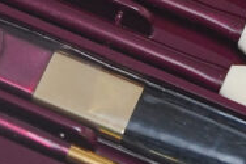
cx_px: 99
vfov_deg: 7.0
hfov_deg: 10.6
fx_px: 1324
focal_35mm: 194
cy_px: -51
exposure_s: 1/200
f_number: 5
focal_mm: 35
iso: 800
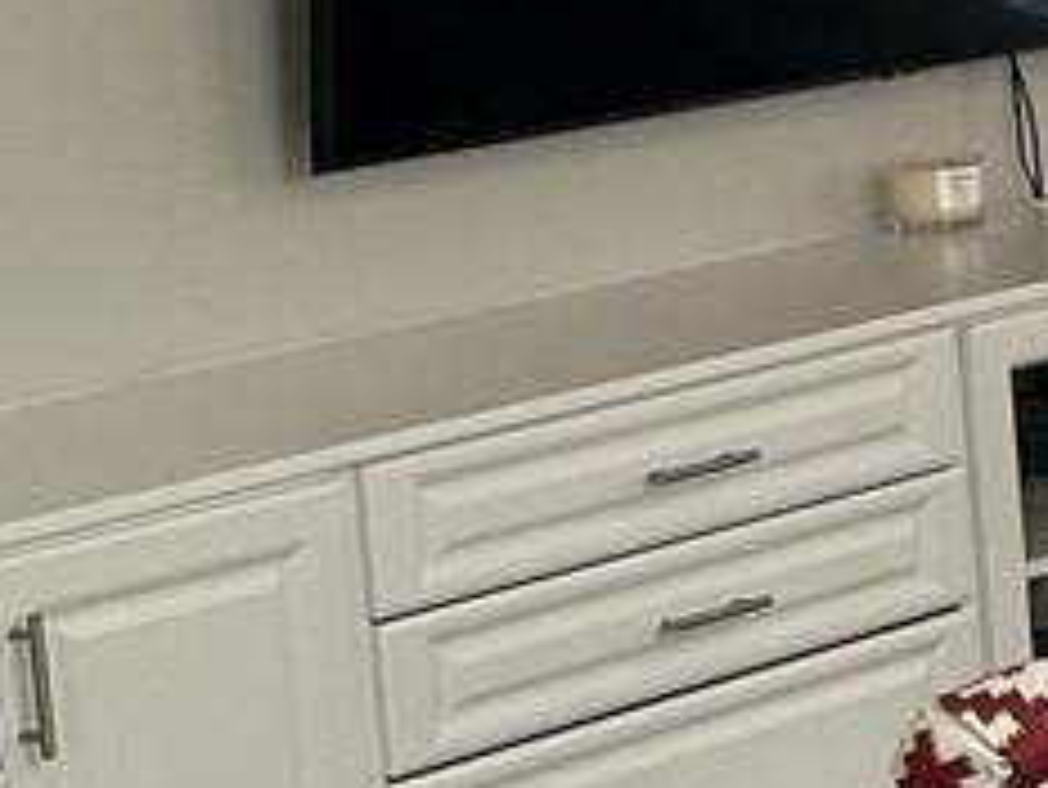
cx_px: 3162
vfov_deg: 9.0
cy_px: 86
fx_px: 4998
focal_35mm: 165
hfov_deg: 9.4
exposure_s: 1/60
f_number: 1.78
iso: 125
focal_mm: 6.86
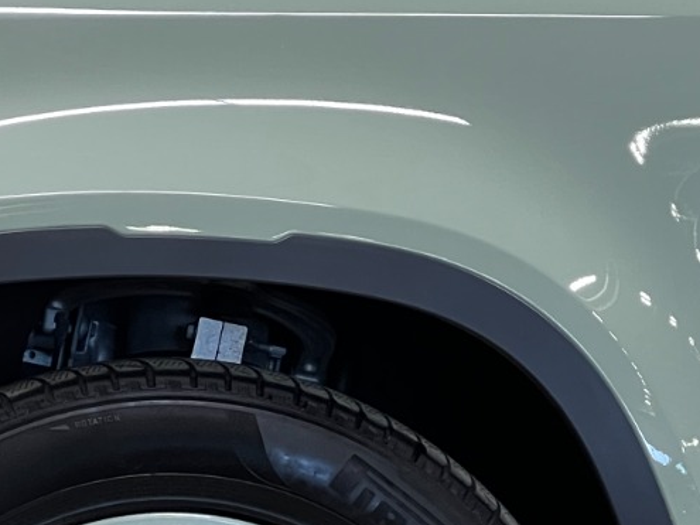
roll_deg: -2.3
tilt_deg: -3.0
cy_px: 592
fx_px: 5034
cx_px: 189
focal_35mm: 249
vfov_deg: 5.9
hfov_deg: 7.9
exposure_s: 1/60
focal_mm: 9
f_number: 2.8
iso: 160
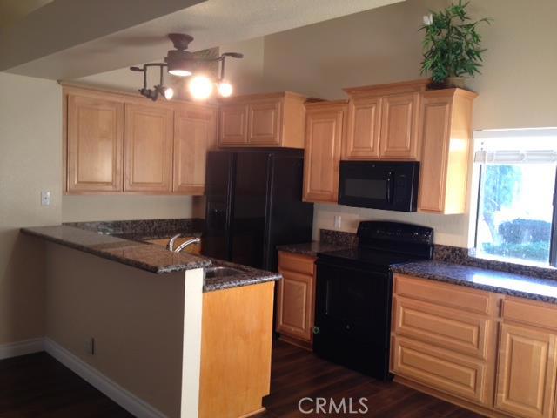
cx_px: 278
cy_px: 209
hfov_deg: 55.4
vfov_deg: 42.9
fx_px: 531
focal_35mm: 33
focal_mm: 4.12
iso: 50
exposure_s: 1/24
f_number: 2.4
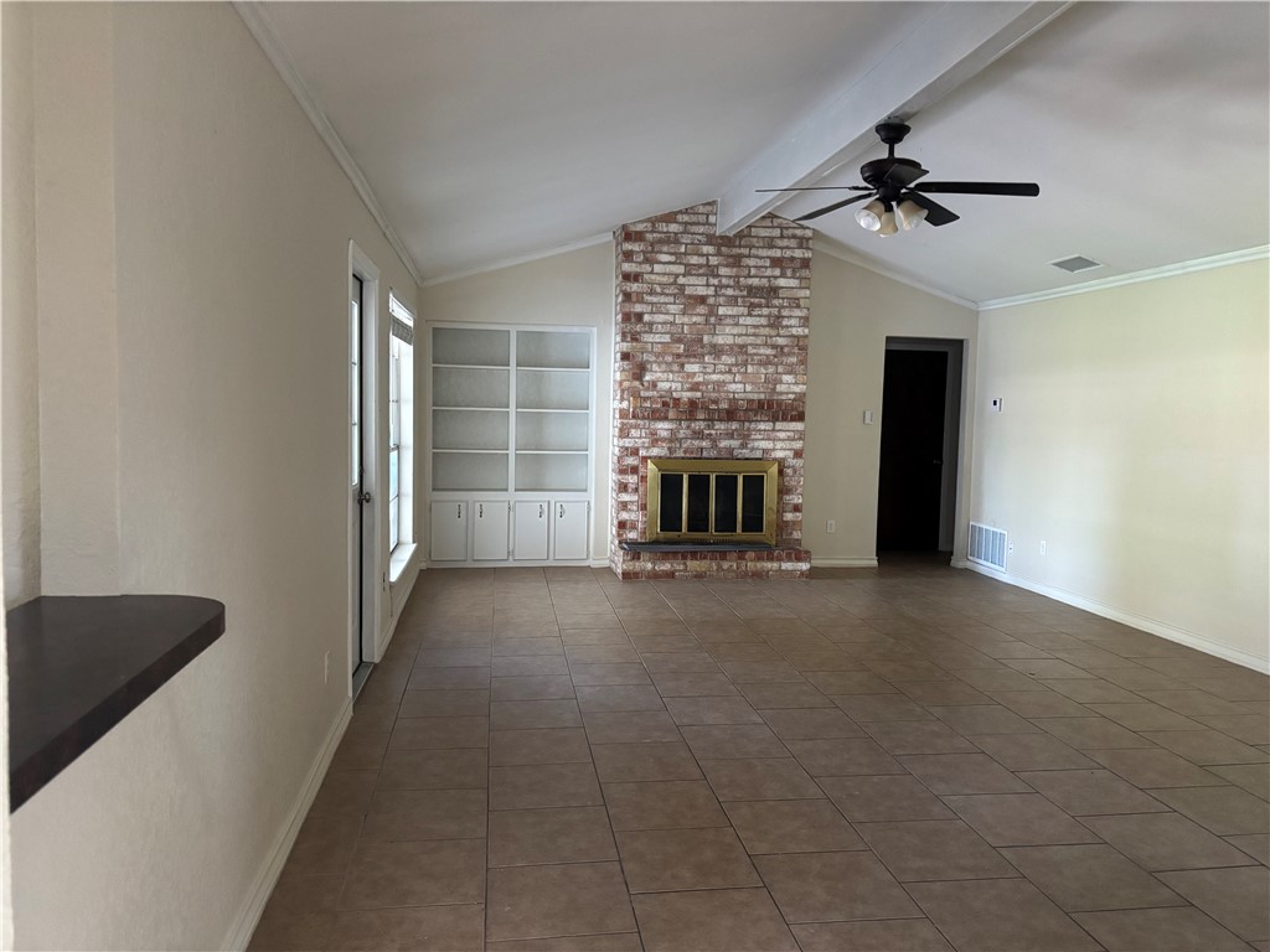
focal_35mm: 26
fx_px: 954
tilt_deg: -4.7
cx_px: 635
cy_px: 476
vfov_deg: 53.1
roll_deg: -1.5
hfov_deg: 67.3
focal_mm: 5.96
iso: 500
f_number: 1.6
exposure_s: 1/58
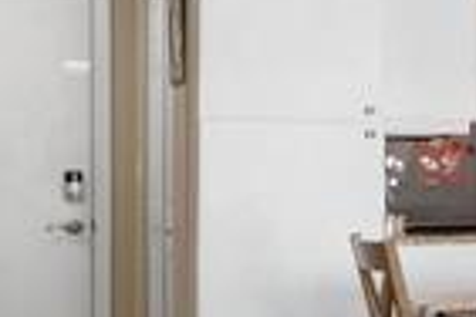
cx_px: 1455
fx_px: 1489
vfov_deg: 12.2
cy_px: 157
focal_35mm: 113
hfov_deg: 11.0
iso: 400
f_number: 8
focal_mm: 15.5
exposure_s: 1/20
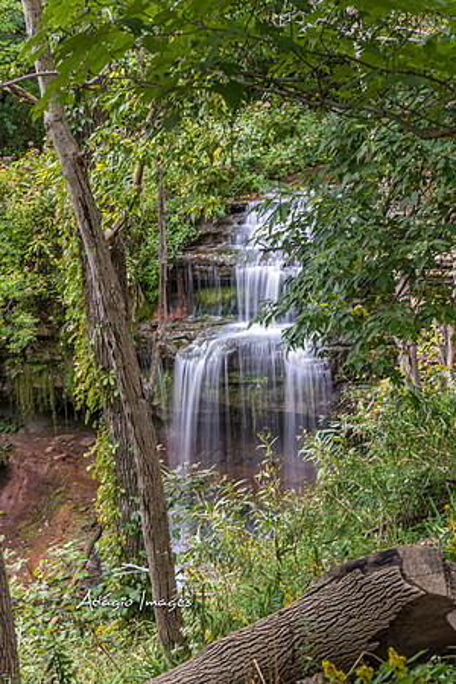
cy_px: 342
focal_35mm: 87
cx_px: 228
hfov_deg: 15.7
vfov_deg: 23.4
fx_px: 1653
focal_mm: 58
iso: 100
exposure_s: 1/1.25
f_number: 13
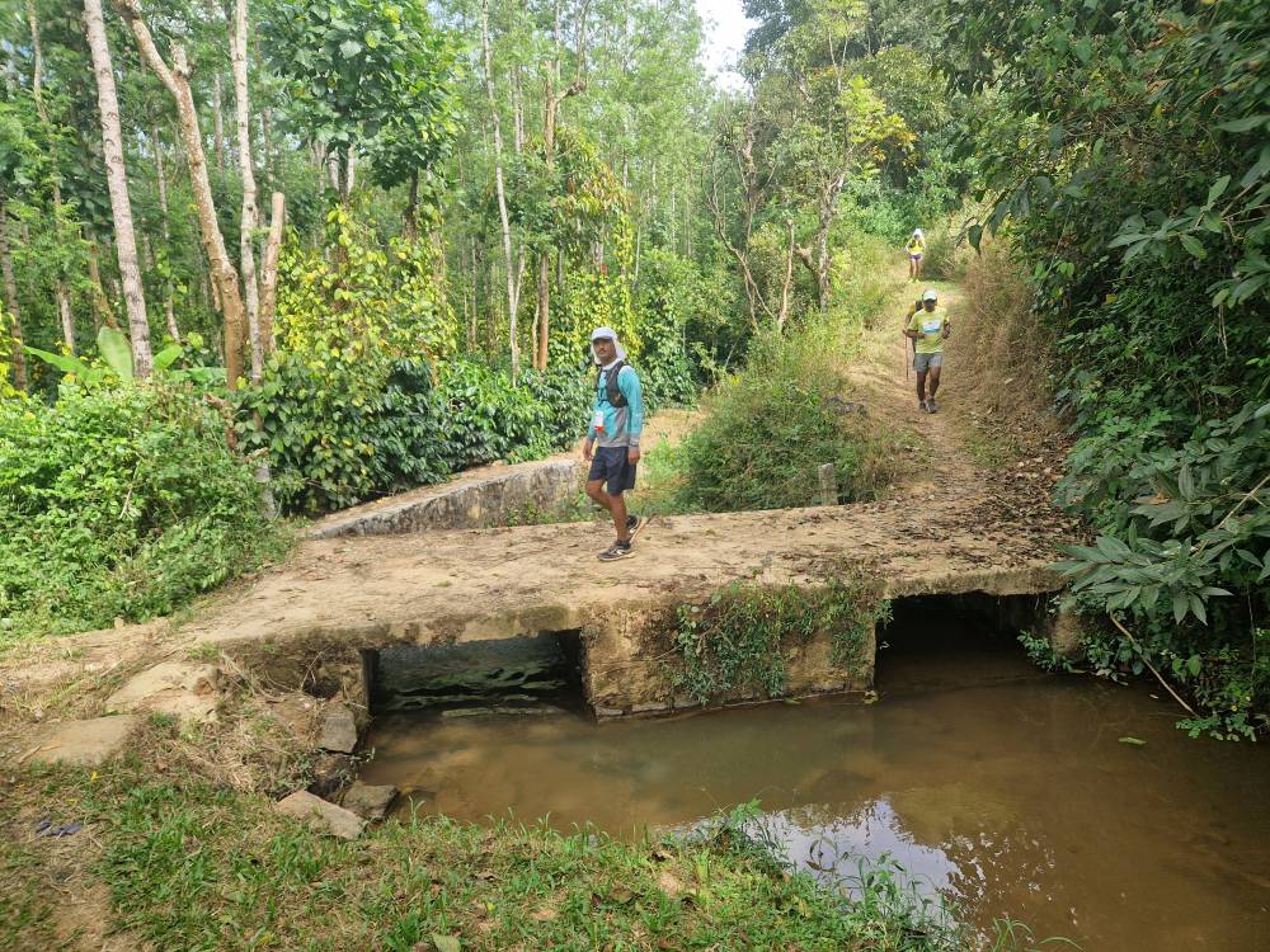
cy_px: 476
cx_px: 635
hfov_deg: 73.9
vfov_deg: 58.9
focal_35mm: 23
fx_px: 844
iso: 50
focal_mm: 5.4
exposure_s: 1/317
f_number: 1.8
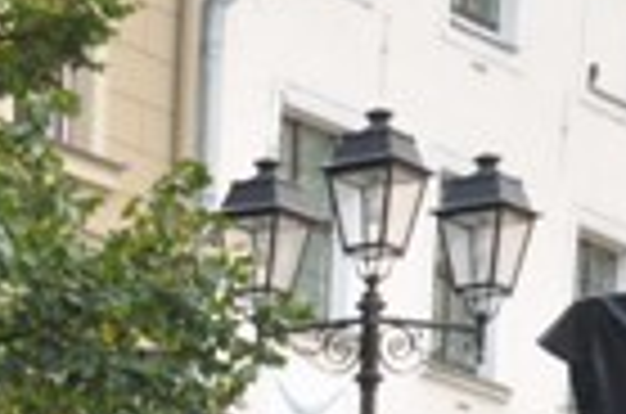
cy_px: 1386
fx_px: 4320
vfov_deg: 5.1
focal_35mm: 249
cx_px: -92
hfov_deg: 8.2
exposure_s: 1/400
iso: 640
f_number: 5.6
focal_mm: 36
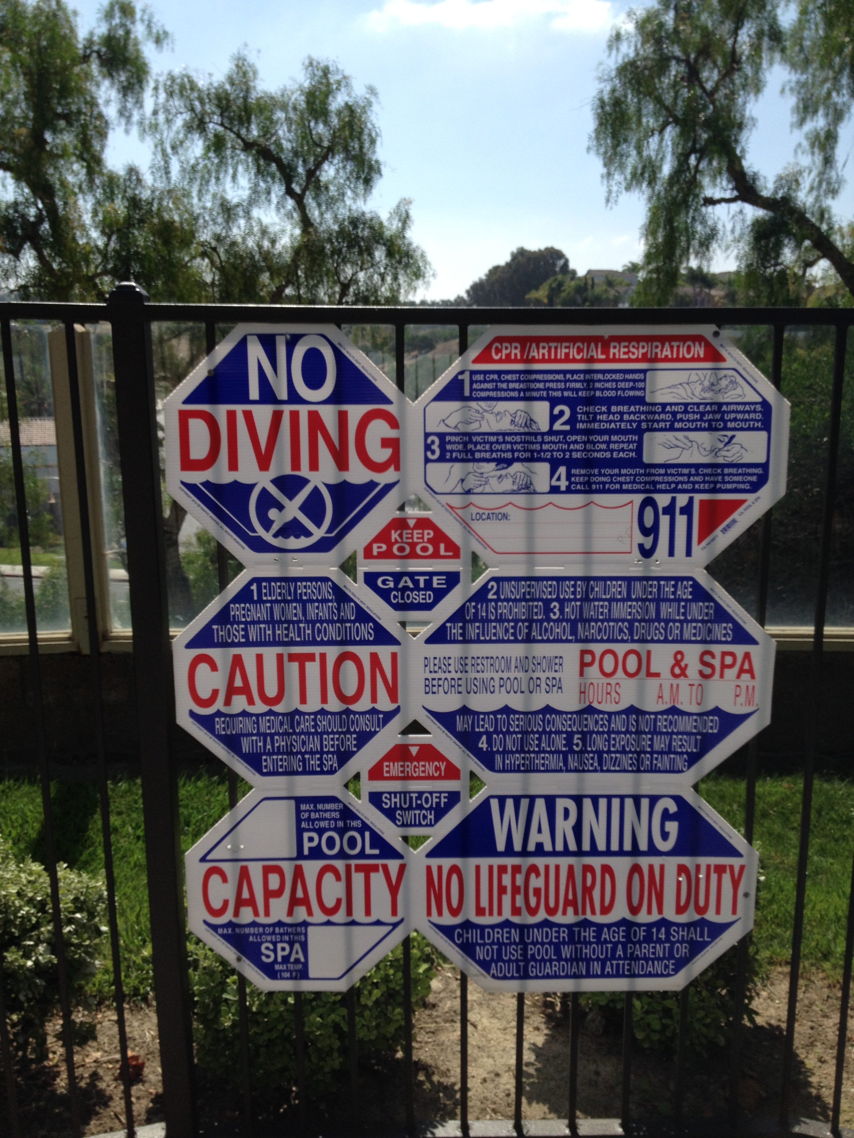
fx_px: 1151
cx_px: 427
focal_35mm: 35
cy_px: 569
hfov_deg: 40.7
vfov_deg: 52.6
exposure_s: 1/1972
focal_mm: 4.28
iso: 50
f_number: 2.4
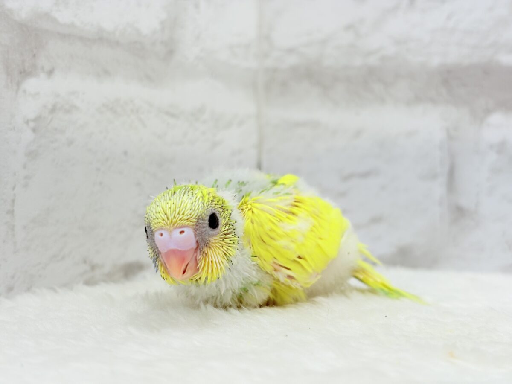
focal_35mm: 52
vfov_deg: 28.0
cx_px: 256
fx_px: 769
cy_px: 192
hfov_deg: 36.8
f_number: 1.6
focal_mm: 5.96
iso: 50
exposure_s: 1/100
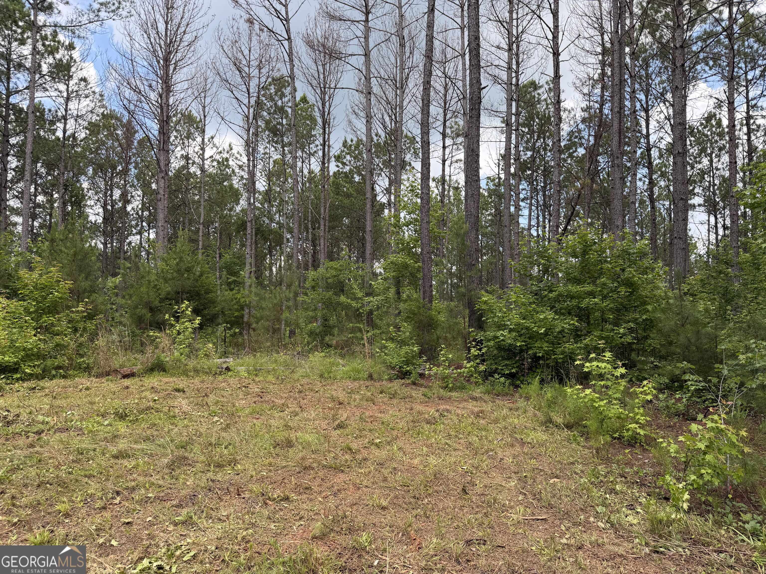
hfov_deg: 71.6
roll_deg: -0.9
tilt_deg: +3.3
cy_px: 287
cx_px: 383
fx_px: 531
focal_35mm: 24
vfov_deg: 56.8
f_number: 1.78
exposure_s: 1/1211
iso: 100
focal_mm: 6.76
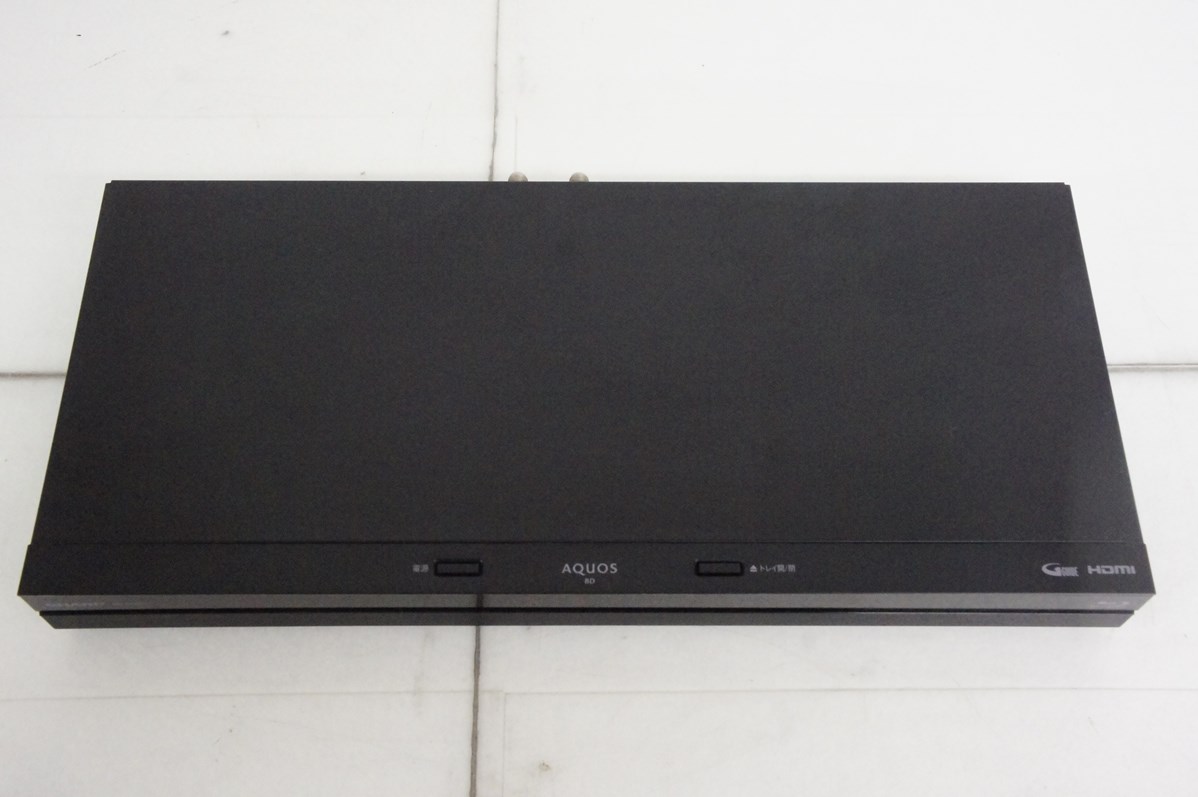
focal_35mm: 39
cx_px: 599
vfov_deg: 34.2
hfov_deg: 49.6
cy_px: 398
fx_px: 1297
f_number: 10
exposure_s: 1/50
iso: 6400
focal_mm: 26
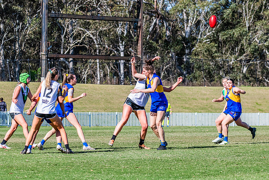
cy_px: 81
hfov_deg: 10.6
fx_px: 1451
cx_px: 153
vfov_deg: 7.1
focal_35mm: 194
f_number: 9
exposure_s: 1/1250
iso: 640
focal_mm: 170
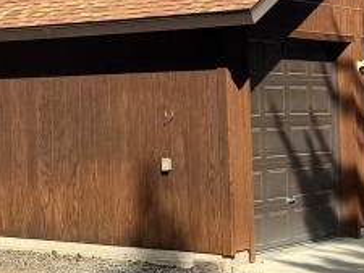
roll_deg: -0.3
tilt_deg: +3.5
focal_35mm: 109
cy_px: 57
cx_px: -5
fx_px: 1147
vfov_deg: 13.5
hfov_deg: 17.6
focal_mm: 6.76
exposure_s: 1/3802
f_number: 1.78
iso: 80
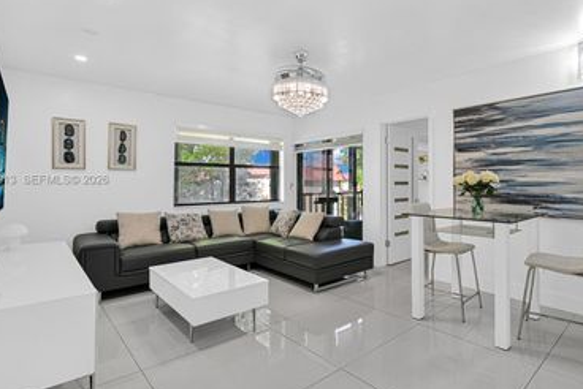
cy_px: 180
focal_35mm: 19
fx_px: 308
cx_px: 350
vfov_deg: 64.6
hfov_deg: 85.8
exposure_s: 1/15
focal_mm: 14
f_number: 4
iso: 125
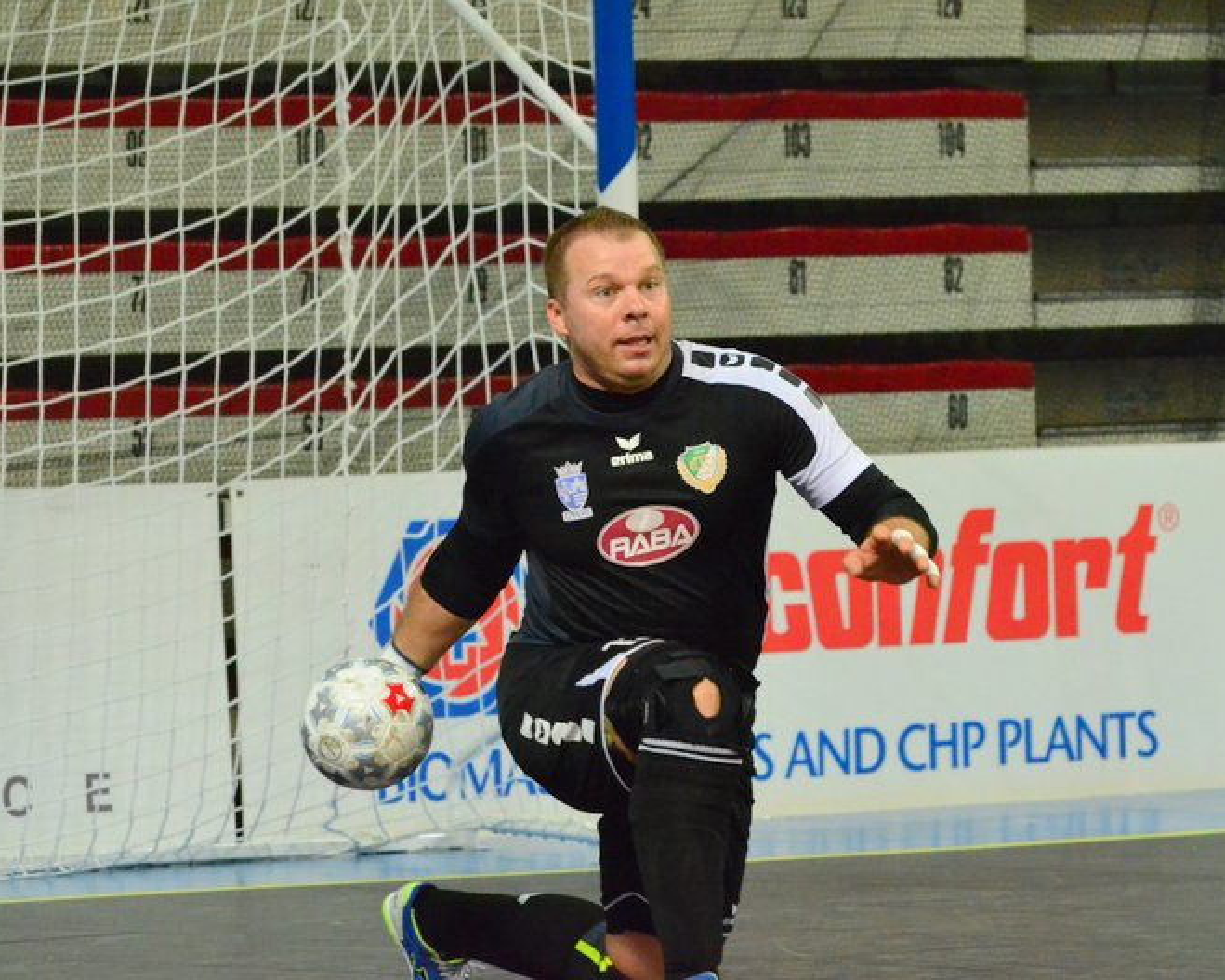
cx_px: 738
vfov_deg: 5.0
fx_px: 11129
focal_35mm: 307
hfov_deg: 6.3
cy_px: 491
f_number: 6.3
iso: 6400
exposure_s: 1/400
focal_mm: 180
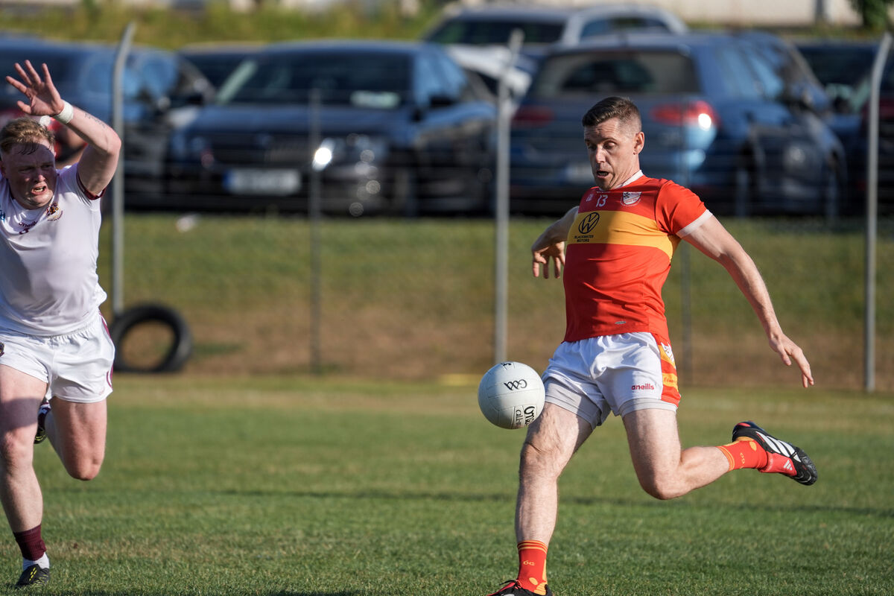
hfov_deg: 3.4
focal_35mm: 600
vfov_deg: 2.3
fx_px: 14899
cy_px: 298
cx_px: 447
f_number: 6.3
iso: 320
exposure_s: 1/1000
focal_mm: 600
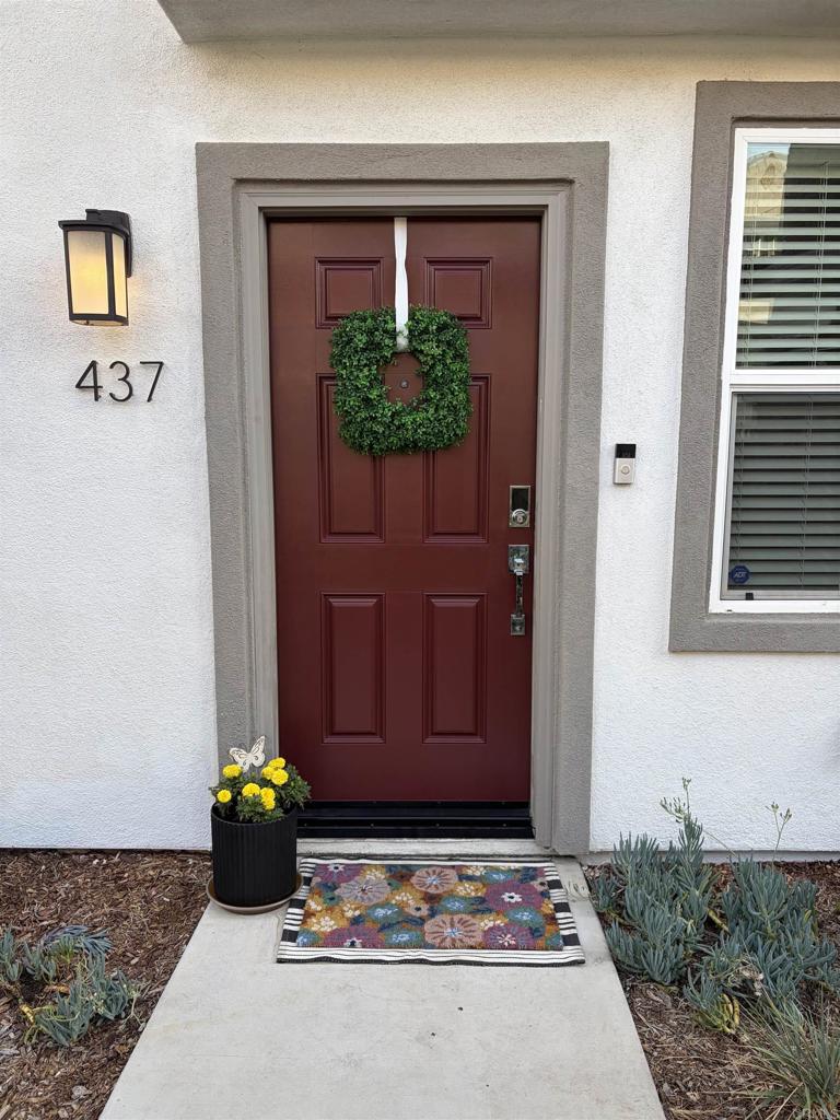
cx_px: 420
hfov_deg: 53.1
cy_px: 560
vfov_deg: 67.3
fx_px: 841
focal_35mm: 26
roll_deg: -0.1
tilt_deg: -7.5
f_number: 1.6
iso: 50
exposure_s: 1/388
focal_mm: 5.96
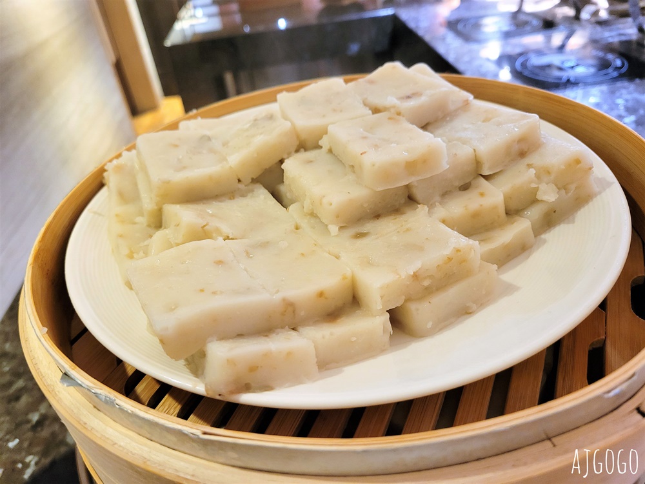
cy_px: 242
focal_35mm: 26
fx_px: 484
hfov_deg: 67.3
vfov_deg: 53.1
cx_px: 322
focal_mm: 5.4
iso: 500
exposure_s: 1/40
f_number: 1.8
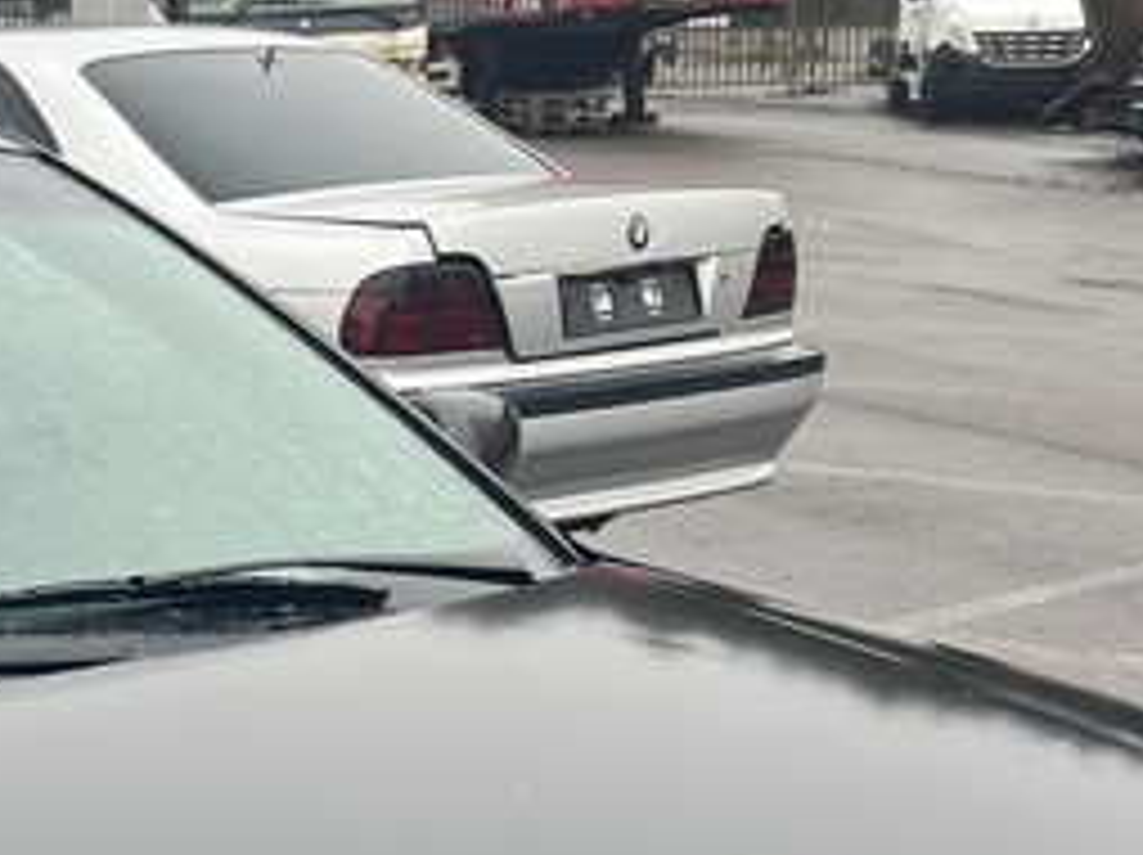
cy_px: 999
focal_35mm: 105
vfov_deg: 13.7
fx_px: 3464
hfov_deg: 18.4
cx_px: 72
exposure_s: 1/140
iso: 32
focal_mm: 5.7
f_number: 1.5
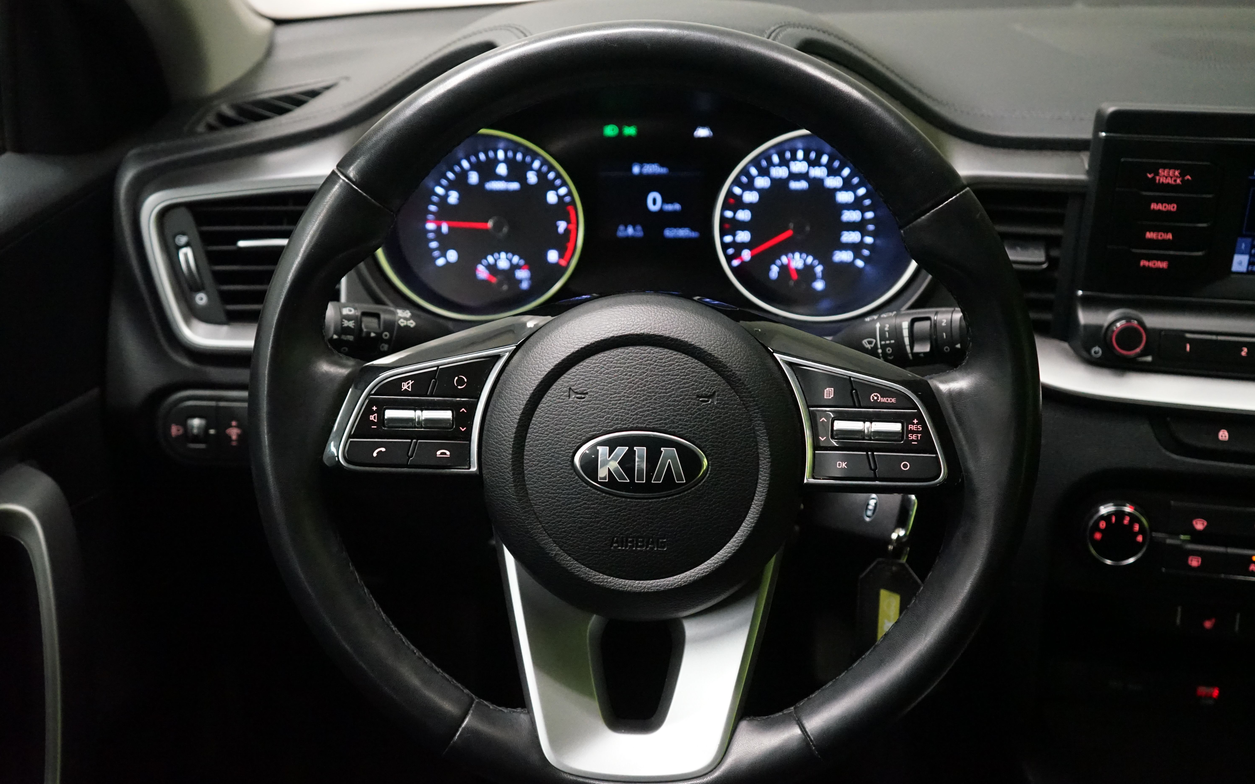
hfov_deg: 52.7
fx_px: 1266
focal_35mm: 37
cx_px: 631
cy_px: 401
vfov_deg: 34.4
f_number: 4
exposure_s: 1/80
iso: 6400
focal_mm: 36
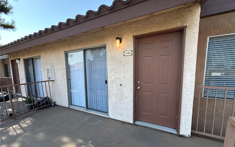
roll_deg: +0.2
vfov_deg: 74.5
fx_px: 96
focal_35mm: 15
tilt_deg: -6.1
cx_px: 119
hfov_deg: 101.5
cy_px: 82
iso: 40
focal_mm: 2.22
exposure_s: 1/353
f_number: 2.2
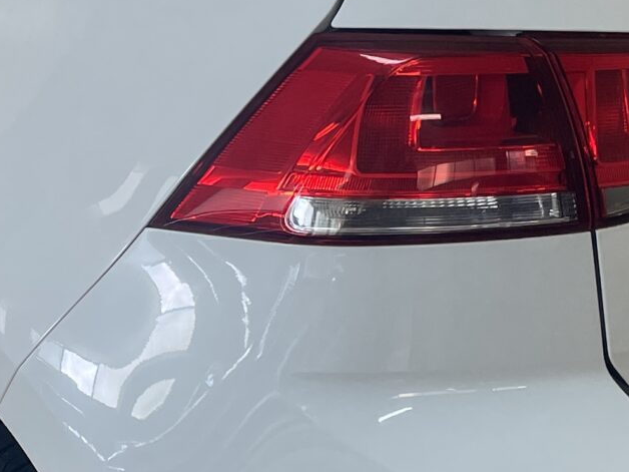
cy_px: 217
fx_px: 1926
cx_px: 133
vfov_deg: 14.0
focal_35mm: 106
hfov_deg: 18.4
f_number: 1.6
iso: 50
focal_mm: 4.2
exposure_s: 1/100
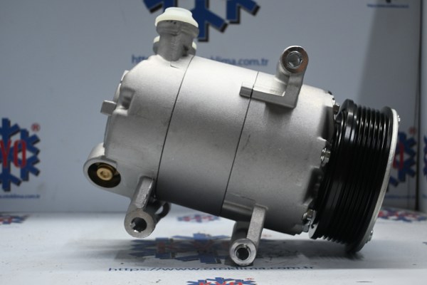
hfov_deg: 32.6
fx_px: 729
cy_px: 142
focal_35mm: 62
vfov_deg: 22.1
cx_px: 214
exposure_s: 1/60
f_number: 5.6
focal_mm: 41
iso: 900
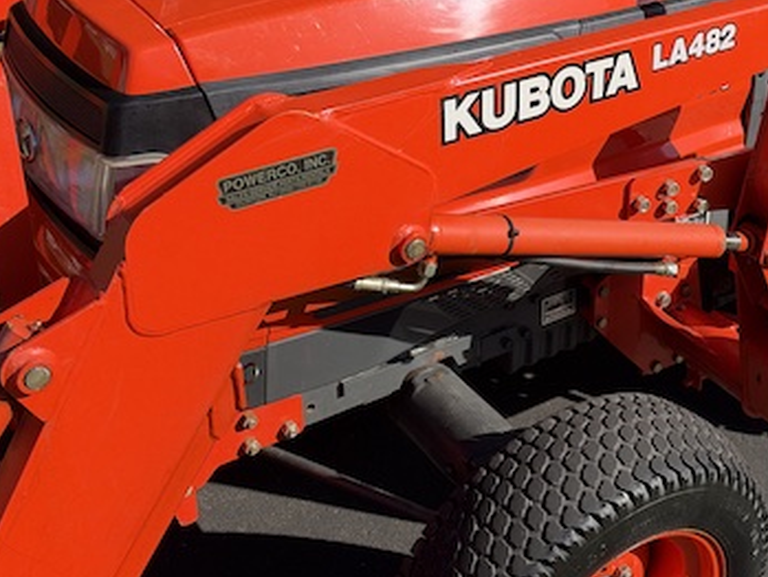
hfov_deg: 33.9
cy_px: 126
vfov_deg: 26.1
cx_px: 618
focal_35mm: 55
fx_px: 1221
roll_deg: -3.7
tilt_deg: -24.5
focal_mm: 6.93
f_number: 1.8
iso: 64
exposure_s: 1/1980
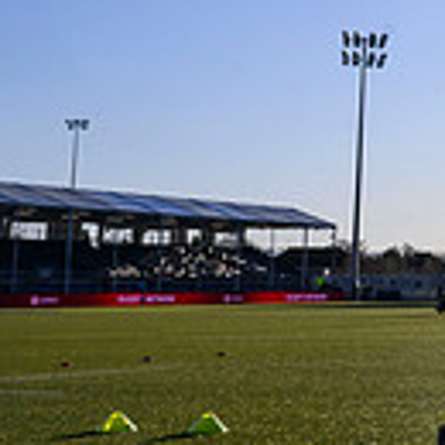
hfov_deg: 14.1
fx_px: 1382
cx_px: 989
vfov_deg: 18.2
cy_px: 135
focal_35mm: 95
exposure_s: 1/1000
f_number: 11
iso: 500
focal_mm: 24
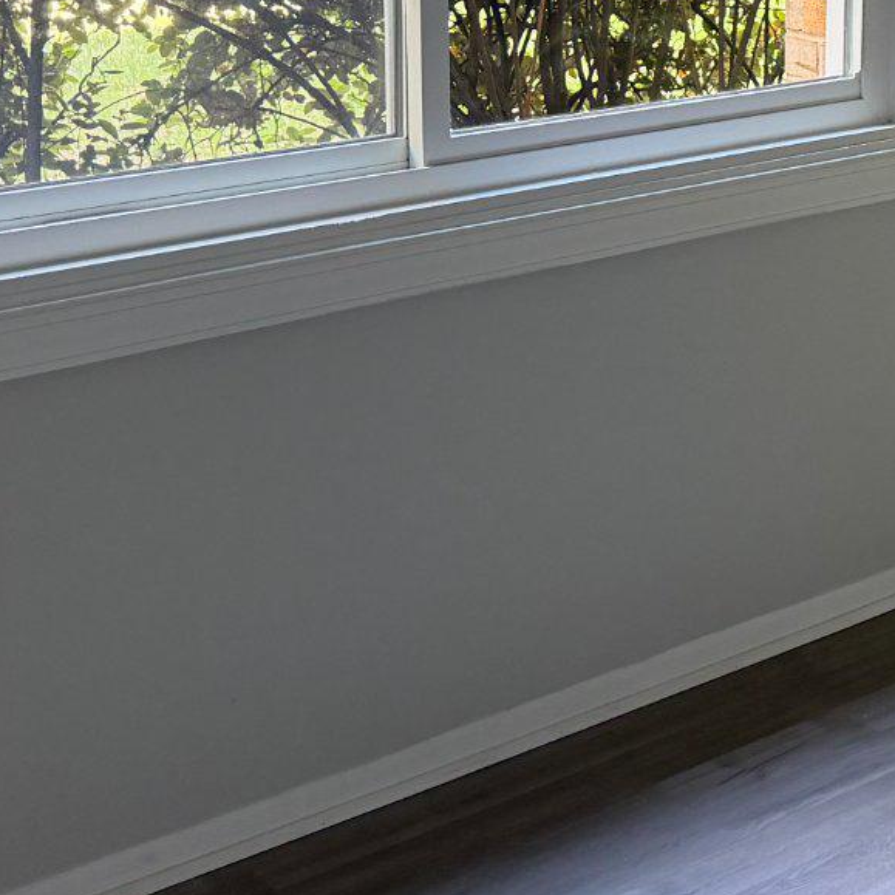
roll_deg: -2.0
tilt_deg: -9.3
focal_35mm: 75
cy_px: 62
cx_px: 983
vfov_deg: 22.4
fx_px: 2194
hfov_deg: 21.8
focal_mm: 6.76
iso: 250
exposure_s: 1/60
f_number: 1.78
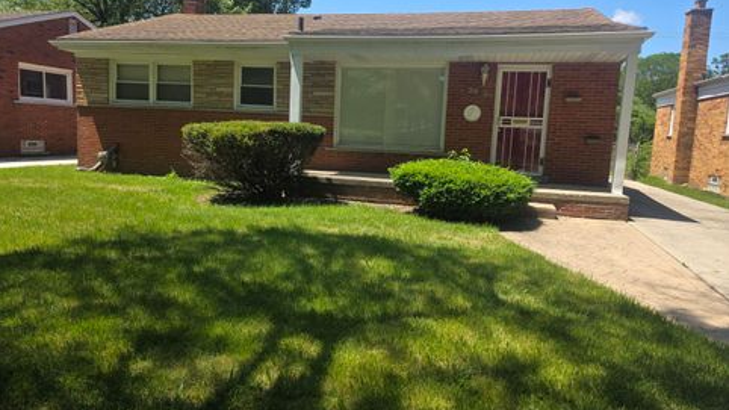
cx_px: 352
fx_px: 503
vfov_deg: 44.3
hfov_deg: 71.9
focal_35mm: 26
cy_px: 188
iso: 80
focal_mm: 6.3
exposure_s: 1/2664
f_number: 1.7
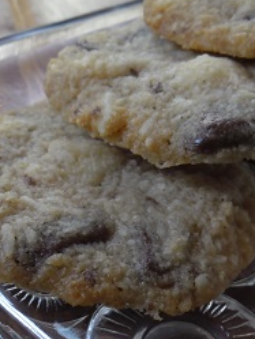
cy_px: 195
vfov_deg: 29.8
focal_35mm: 65
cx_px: 125
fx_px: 638
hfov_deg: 22.6
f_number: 3.5
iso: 100
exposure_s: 1/26
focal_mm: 4.9
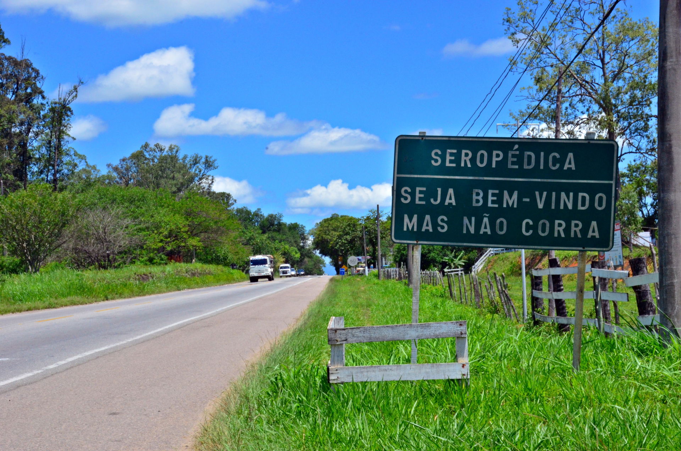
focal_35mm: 75
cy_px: 226
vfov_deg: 18.1
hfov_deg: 27.0
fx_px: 1416
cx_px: 340
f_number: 32
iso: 1000
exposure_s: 1/250
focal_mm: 50
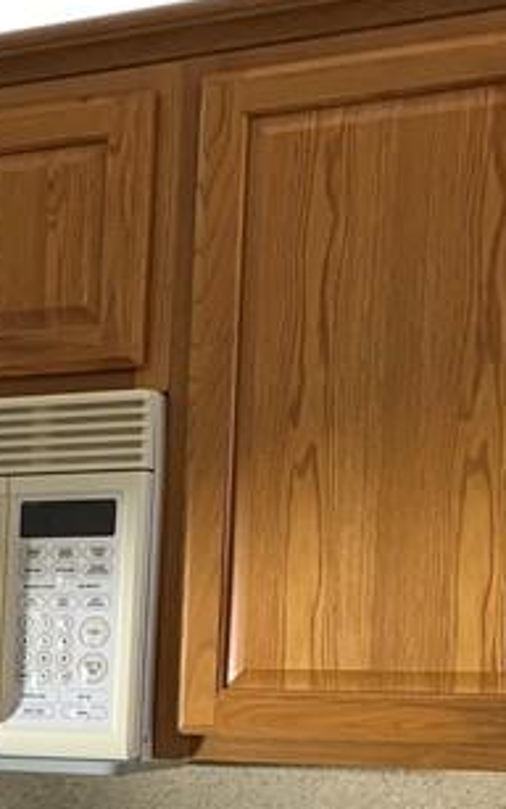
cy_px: 870
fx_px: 2029
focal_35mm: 92
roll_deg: -0.5
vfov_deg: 21.5
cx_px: -482
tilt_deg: -4.7
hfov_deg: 12.6
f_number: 1.8
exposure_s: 1/120
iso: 80
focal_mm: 4.25
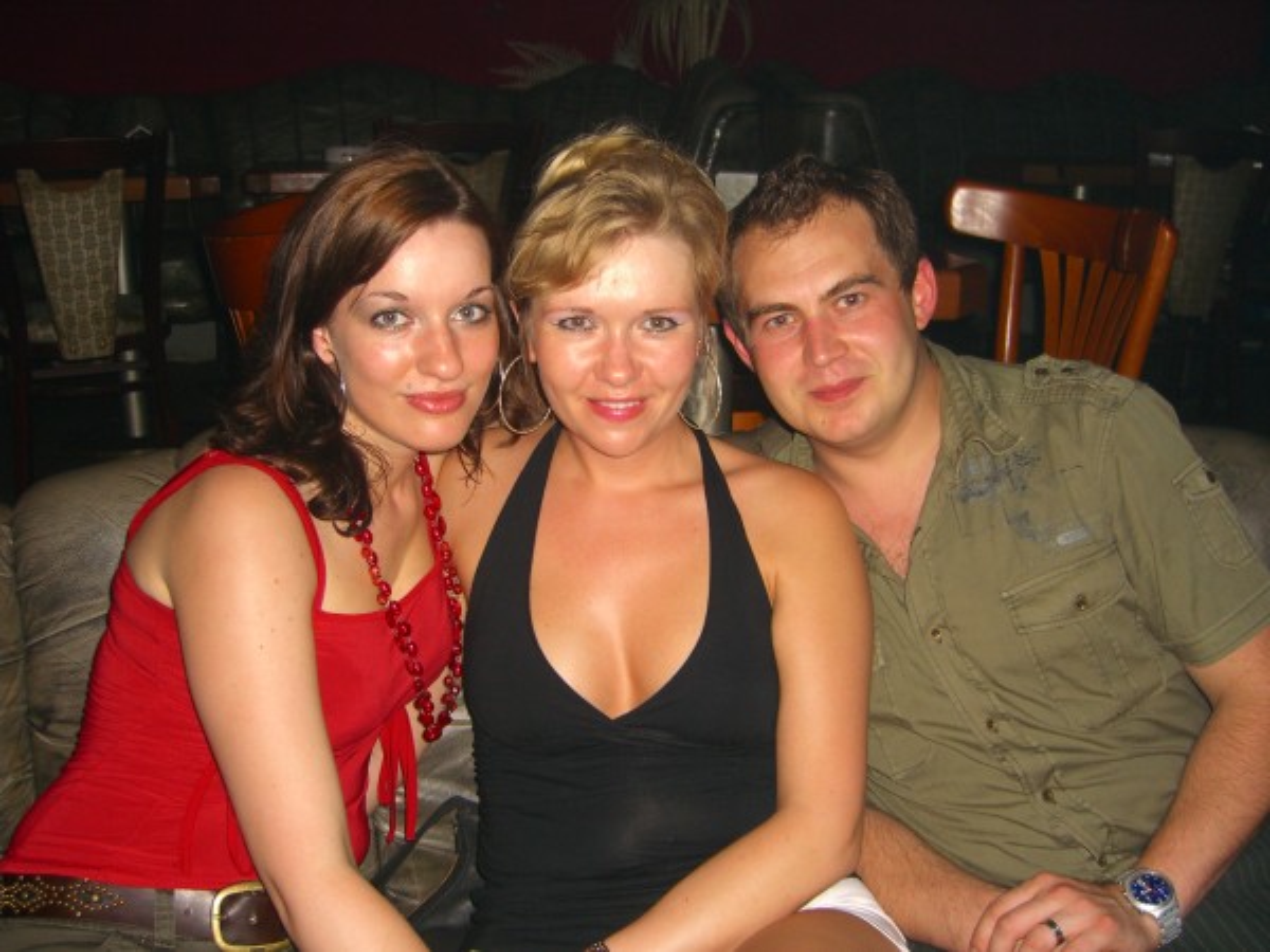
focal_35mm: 38
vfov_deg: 37.7
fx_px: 1394
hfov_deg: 49.0
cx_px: 635
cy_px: 476
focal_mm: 7.9
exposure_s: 1/60
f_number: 2.8
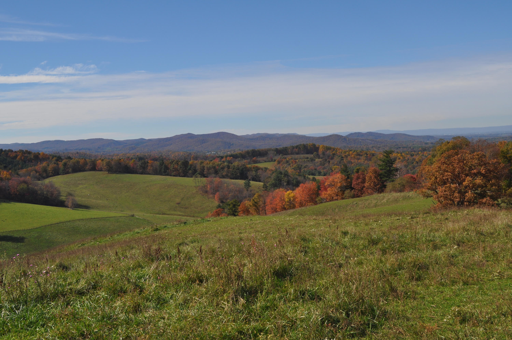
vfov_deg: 30.8
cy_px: 170
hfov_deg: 45.0
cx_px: 256
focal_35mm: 44
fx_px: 618
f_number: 10
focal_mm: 29
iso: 200
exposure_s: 1/400
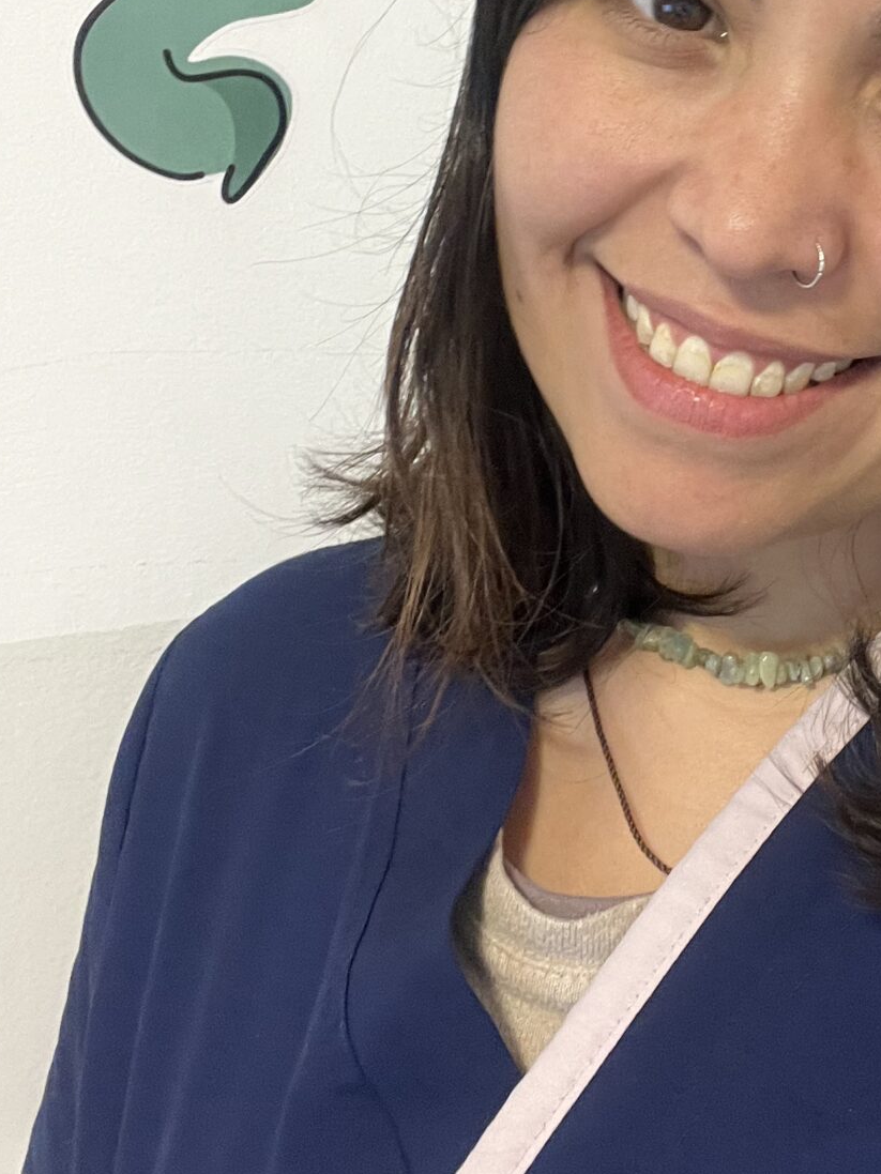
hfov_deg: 25.2
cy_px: 382
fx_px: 1900
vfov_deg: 34.0
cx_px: 807
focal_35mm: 56
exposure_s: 1/33
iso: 250
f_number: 2.2
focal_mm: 2.71
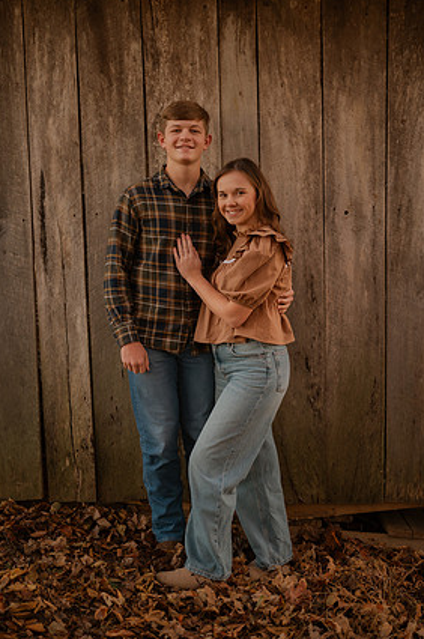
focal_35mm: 53
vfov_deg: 37.6
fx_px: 939
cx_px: 220
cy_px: 328
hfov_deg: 25.4
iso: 200
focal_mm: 50
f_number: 1.8
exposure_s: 1/125
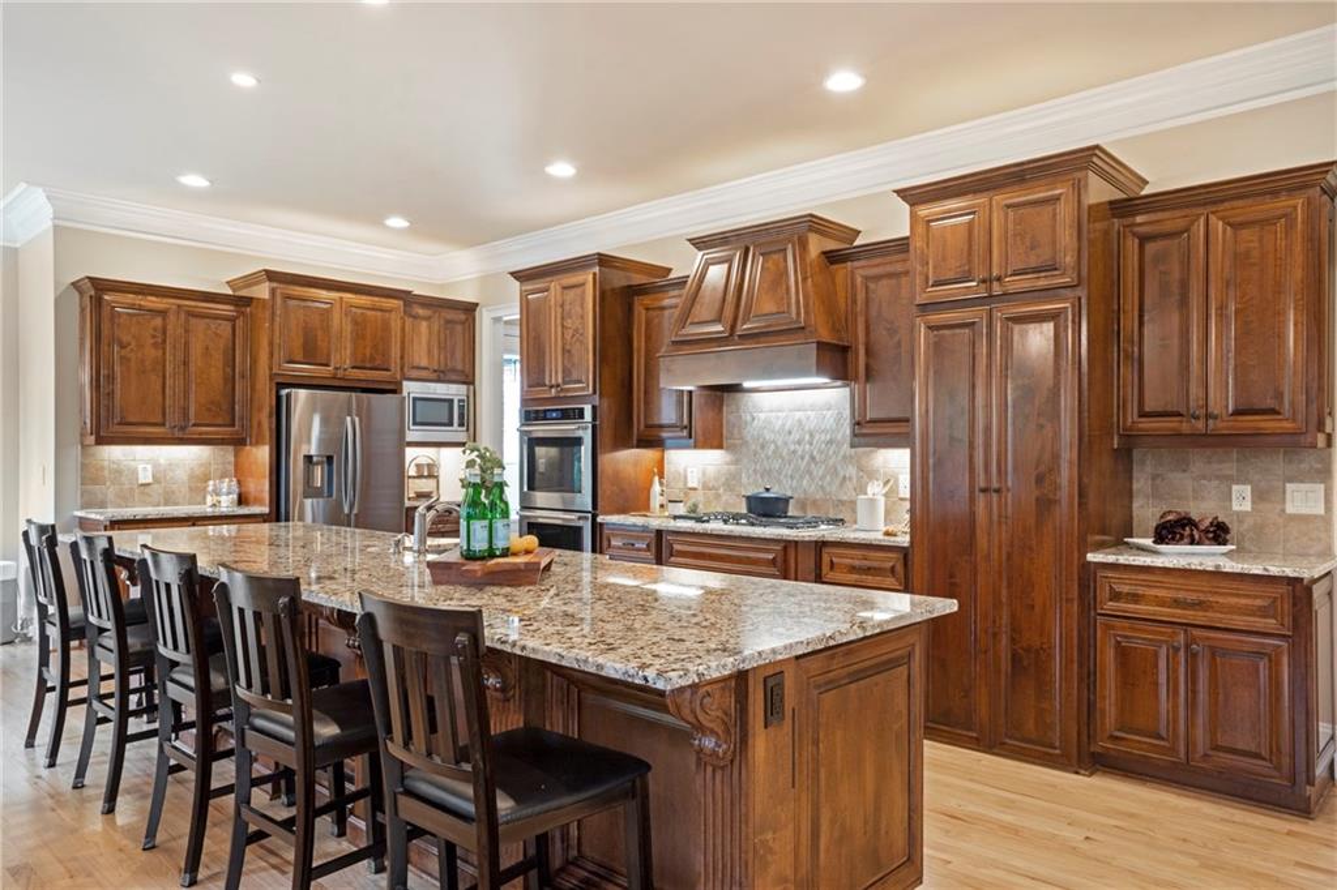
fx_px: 891
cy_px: 445
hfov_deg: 73.8
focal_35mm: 24
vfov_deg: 53.1
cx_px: 668
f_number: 8
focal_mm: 24
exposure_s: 1/6
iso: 500
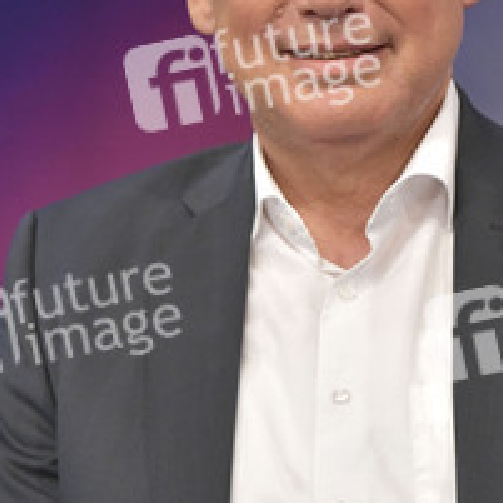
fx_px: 1529
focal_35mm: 93
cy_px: 198
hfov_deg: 18.6
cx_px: 325
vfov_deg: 18.7
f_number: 6.3
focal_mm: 55
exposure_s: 1/200
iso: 2500
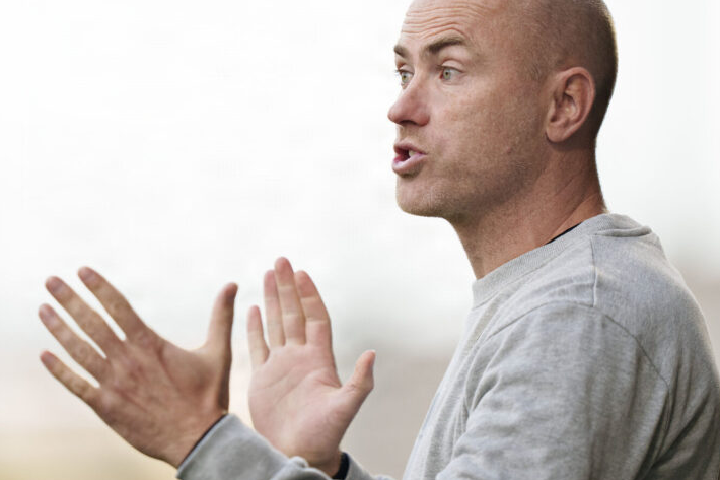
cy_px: 191
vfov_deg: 2.4
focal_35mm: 577
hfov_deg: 3.6
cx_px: 273
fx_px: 11537
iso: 1250
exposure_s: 1/1600
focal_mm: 400
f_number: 2.8
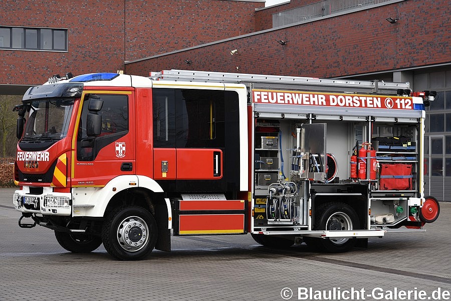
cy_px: 150
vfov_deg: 16.1
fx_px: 1065
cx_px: 226
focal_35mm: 85
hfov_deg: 23.9
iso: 320
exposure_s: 1/250
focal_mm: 85
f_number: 8
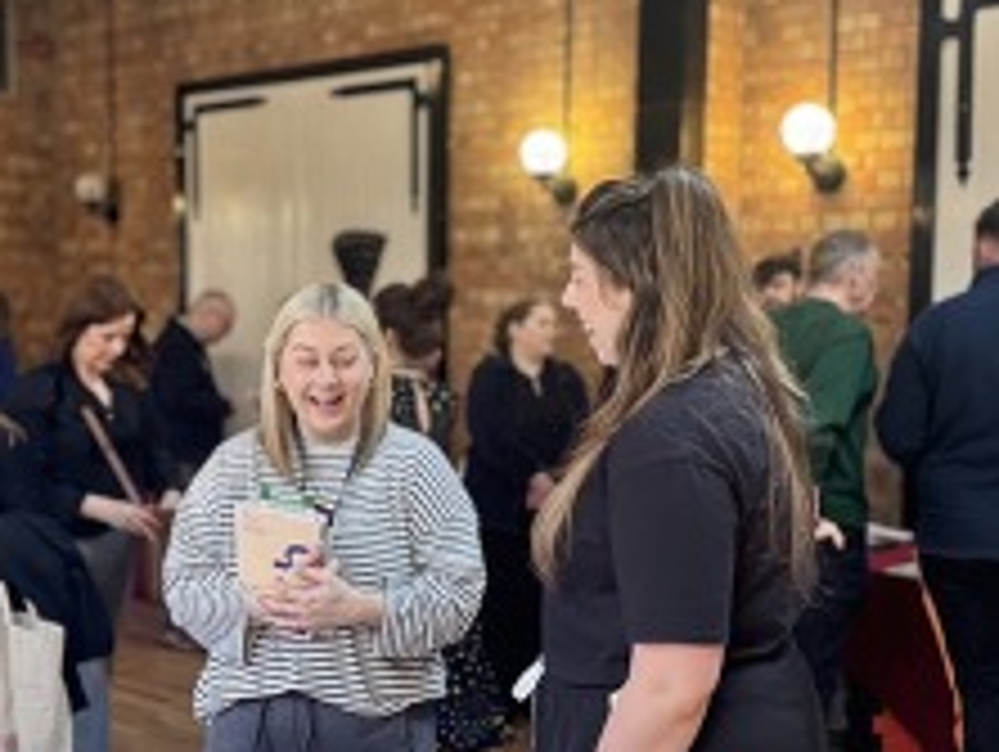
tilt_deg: -4.0
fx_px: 1185
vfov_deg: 34.6
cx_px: 540
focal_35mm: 41
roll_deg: +0.0
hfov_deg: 45.7
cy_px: 538
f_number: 1.78
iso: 640
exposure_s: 1/50
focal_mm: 6.76
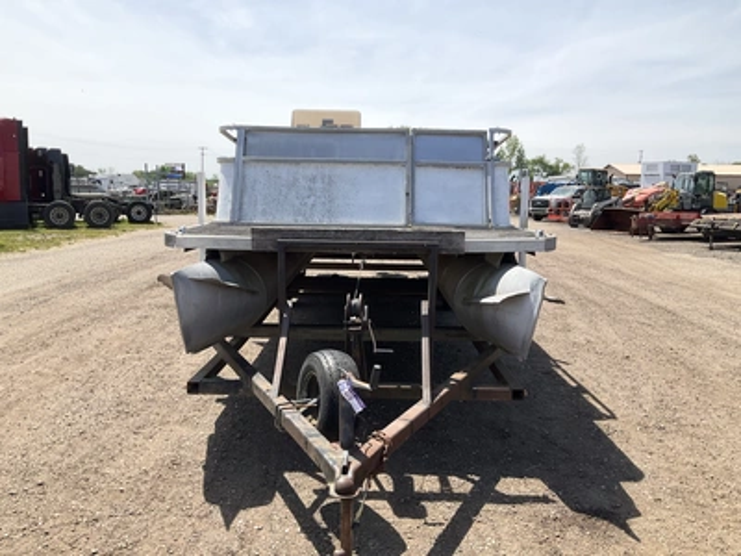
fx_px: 621
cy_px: 278
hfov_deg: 61.7
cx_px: 370
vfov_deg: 48.2
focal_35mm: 29
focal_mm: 3
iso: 25
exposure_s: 1/1626
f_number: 1.8
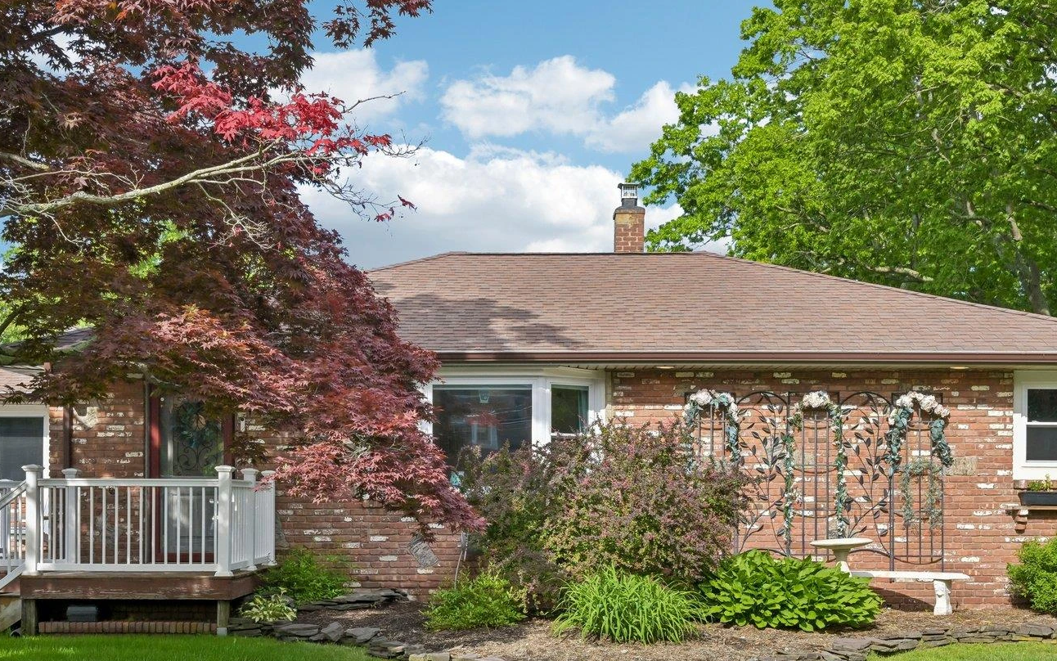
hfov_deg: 46.4
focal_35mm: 43
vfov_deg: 29.5
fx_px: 1233
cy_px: 505
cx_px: 507
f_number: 9
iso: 160
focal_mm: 26.5
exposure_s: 1/160
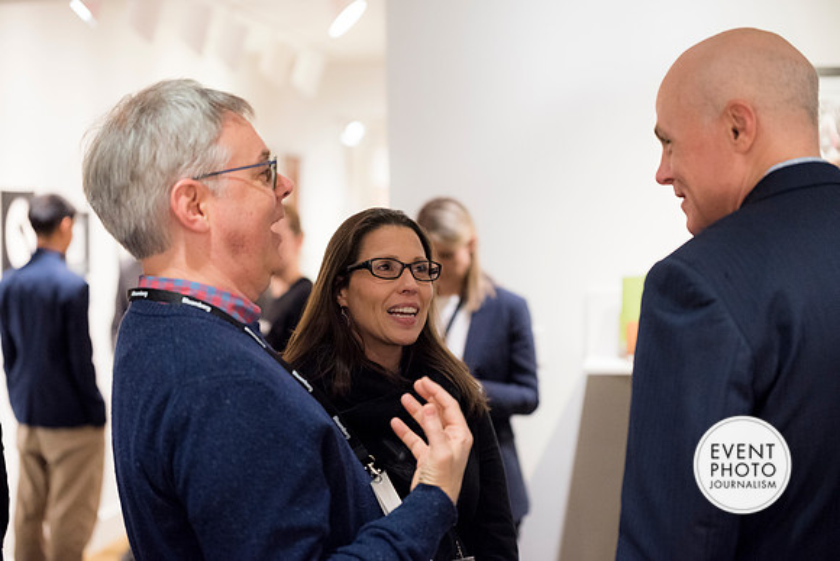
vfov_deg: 19.1
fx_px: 1666
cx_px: 420
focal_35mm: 71
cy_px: 280
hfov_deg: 28.3
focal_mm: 70
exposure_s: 1/125
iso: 1600
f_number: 2.8
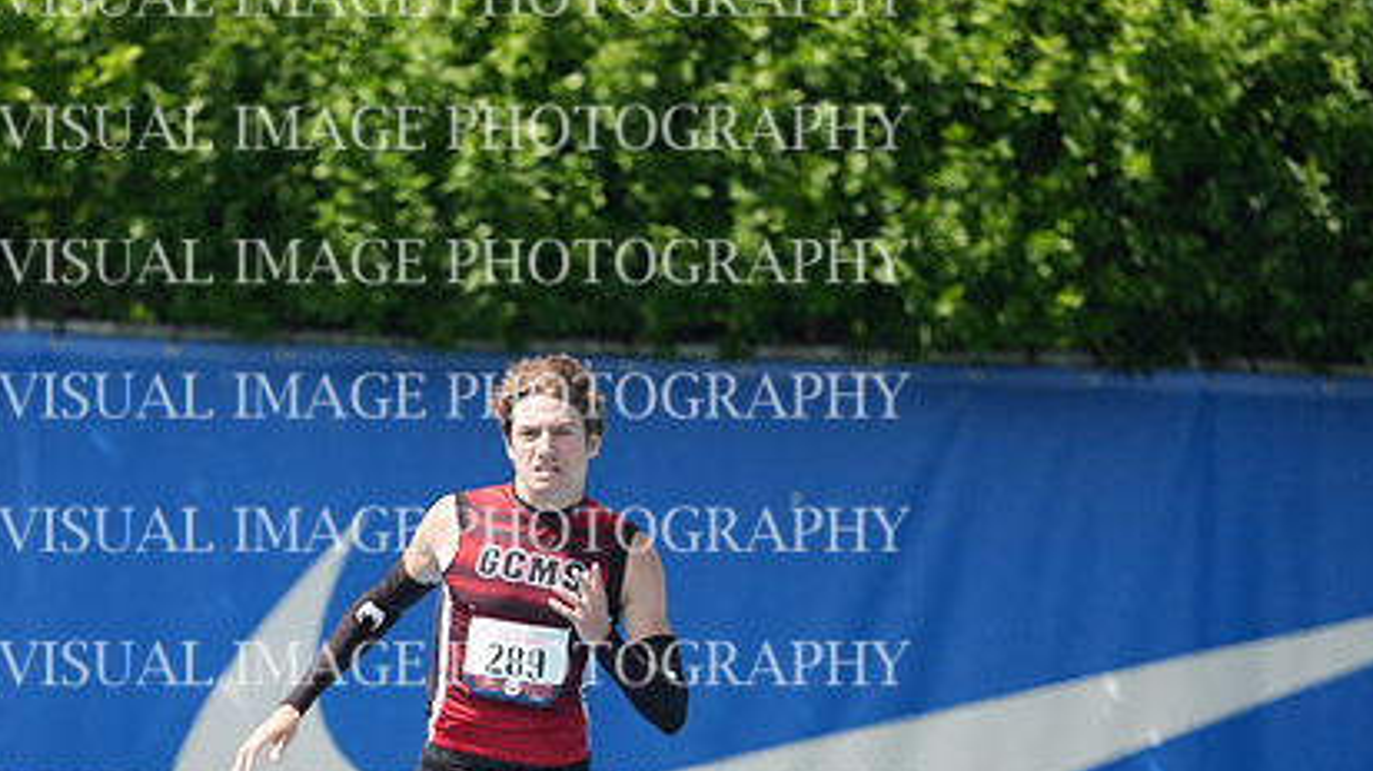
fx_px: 31518
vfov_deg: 1.4
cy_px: 597
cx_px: 429
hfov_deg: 2.5
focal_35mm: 866
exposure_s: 1/1000
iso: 500
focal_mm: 588
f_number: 6.3
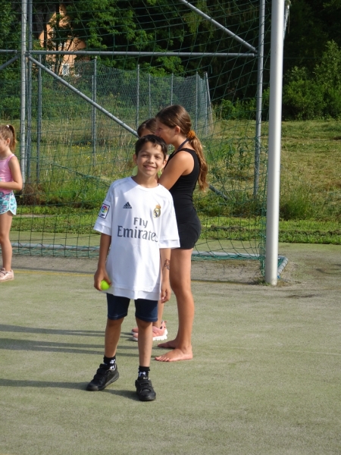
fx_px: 1313
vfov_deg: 19.6
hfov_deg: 14.8
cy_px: 228
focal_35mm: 100
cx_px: 170
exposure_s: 1/320
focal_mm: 17.01
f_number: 5
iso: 80
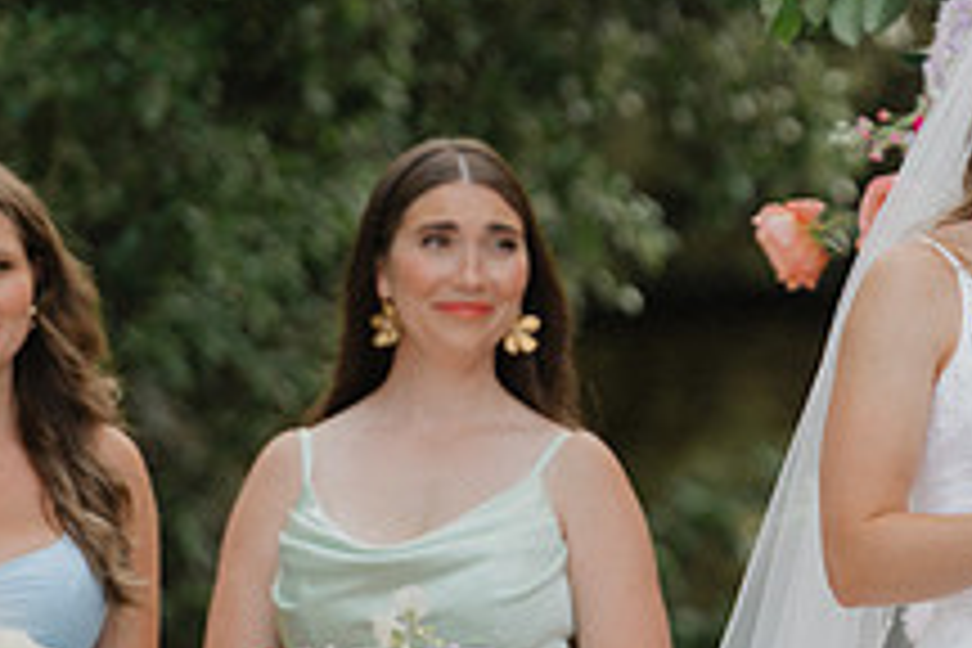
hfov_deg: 3.8
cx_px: 1116
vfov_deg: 2.6
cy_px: 376
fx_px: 14471
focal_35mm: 536
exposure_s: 1/800
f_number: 2.8
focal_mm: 200
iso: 200
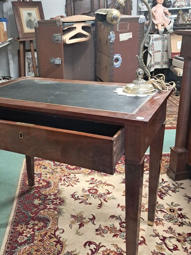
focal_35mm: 38
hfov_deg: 37.2
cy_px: 116
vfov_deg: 48.9
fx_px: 279
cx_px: 57
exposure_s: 1/33
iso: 500
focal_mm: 4
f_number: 1.8
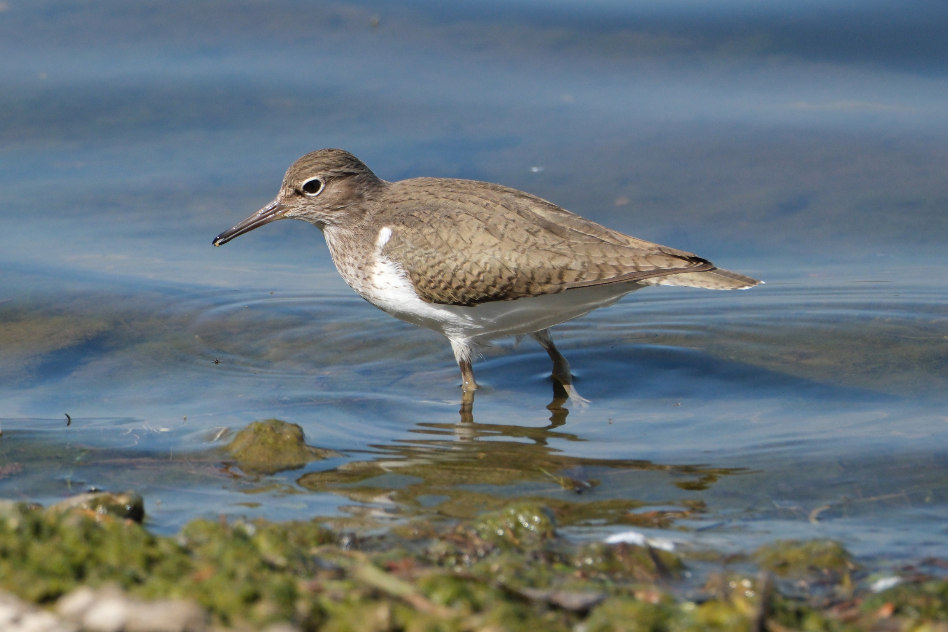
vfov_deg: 1.5
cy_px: 316
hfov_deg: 2.3
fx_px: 23698
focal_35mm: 900
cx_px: 474
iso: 1250
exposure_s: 1/2000
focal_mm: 600
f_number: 8
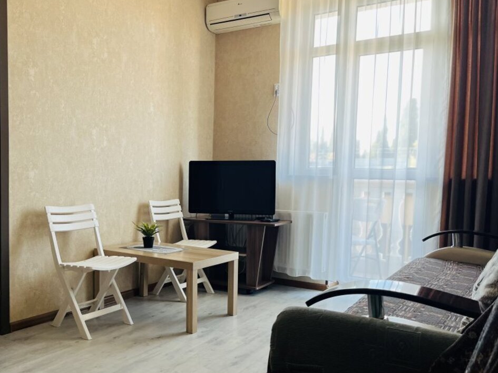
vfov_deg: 42.9
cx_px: 190
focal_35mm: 33
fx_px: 475
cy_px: 209
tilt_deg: -4.5
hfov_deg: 54.8
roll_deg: -1.2
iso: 100
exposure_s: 1/99
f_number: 1.6
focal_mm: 5.1
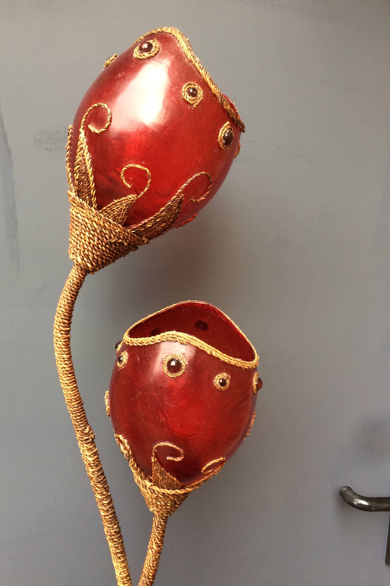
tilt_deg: -17.5
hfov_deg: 42.2
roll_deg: -0.7
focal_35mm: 31
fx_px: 504
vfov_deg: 60.3
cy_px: 292
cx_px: 167
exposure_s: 1/33
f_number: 2.2
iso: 50
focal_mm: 4.15
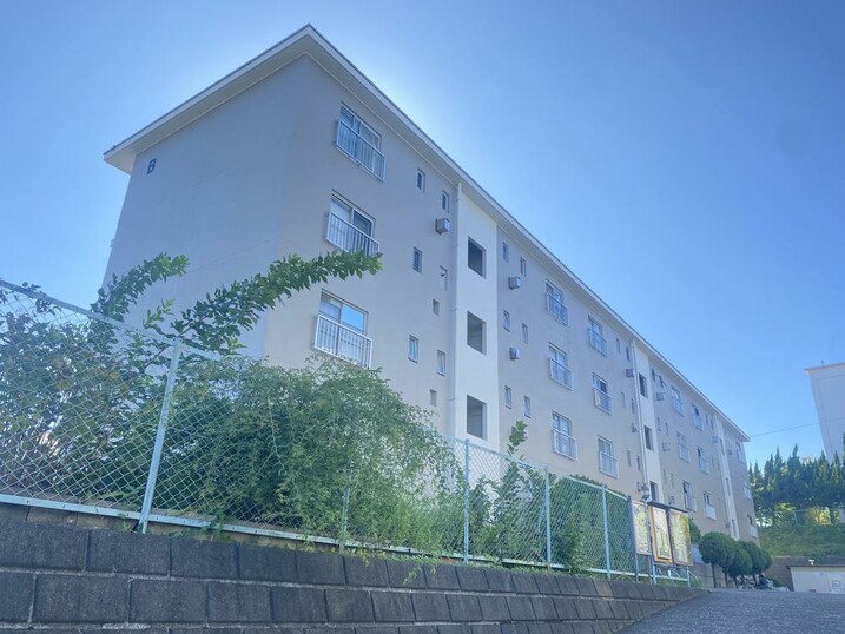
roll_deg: -2.3
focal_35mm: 26
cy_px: 317
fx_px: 635
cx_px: 422
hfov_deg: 67.3
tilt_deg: +23.8
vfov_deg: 53.1
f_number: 1.8
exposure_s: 1/504
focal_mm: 4.25
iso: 32
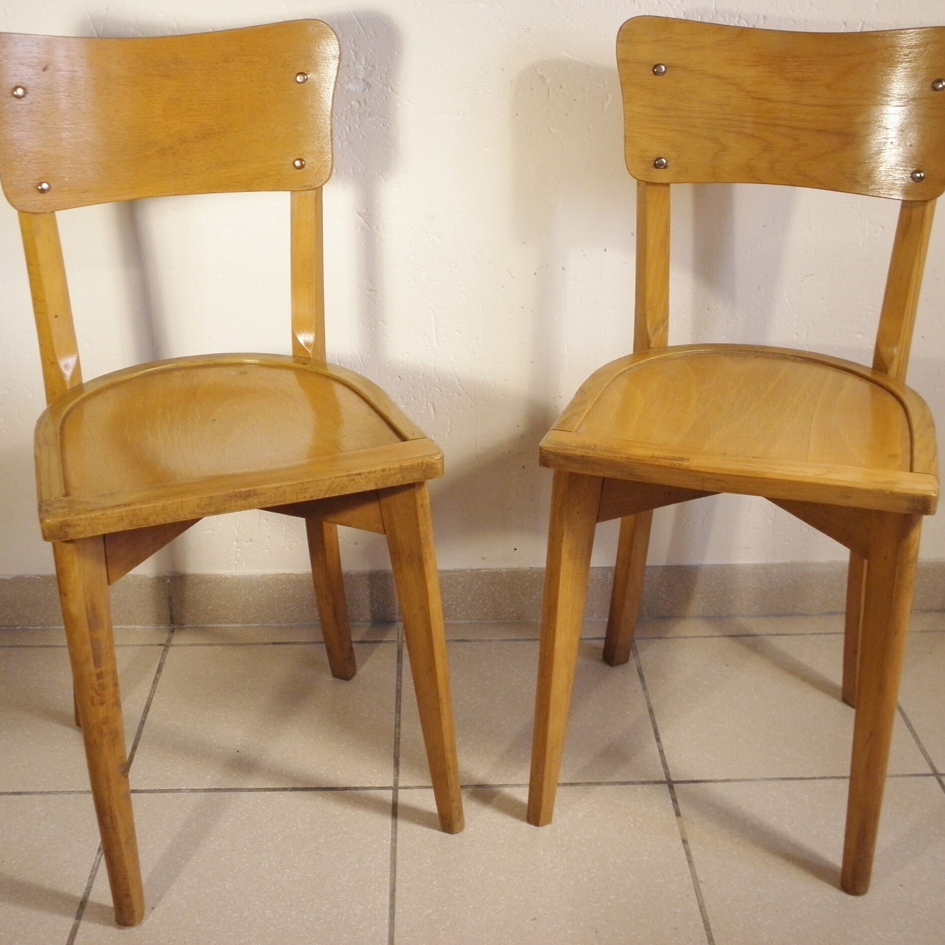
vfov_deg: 40.9
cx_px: 499
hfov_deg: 40.9
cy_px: 464
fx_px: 1266
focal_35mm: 41
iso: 125
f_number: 3.7
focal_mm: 6.2
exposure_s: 1/30
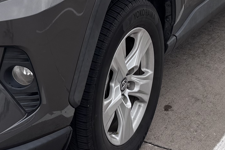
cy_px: 13
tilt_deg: -14.0
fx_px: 631
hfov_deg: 19.9
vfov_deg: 13.4
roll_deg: +0.4
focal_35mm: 101
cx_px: 29
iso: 80
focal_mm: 6.76
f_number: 1.78
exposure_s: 1/588
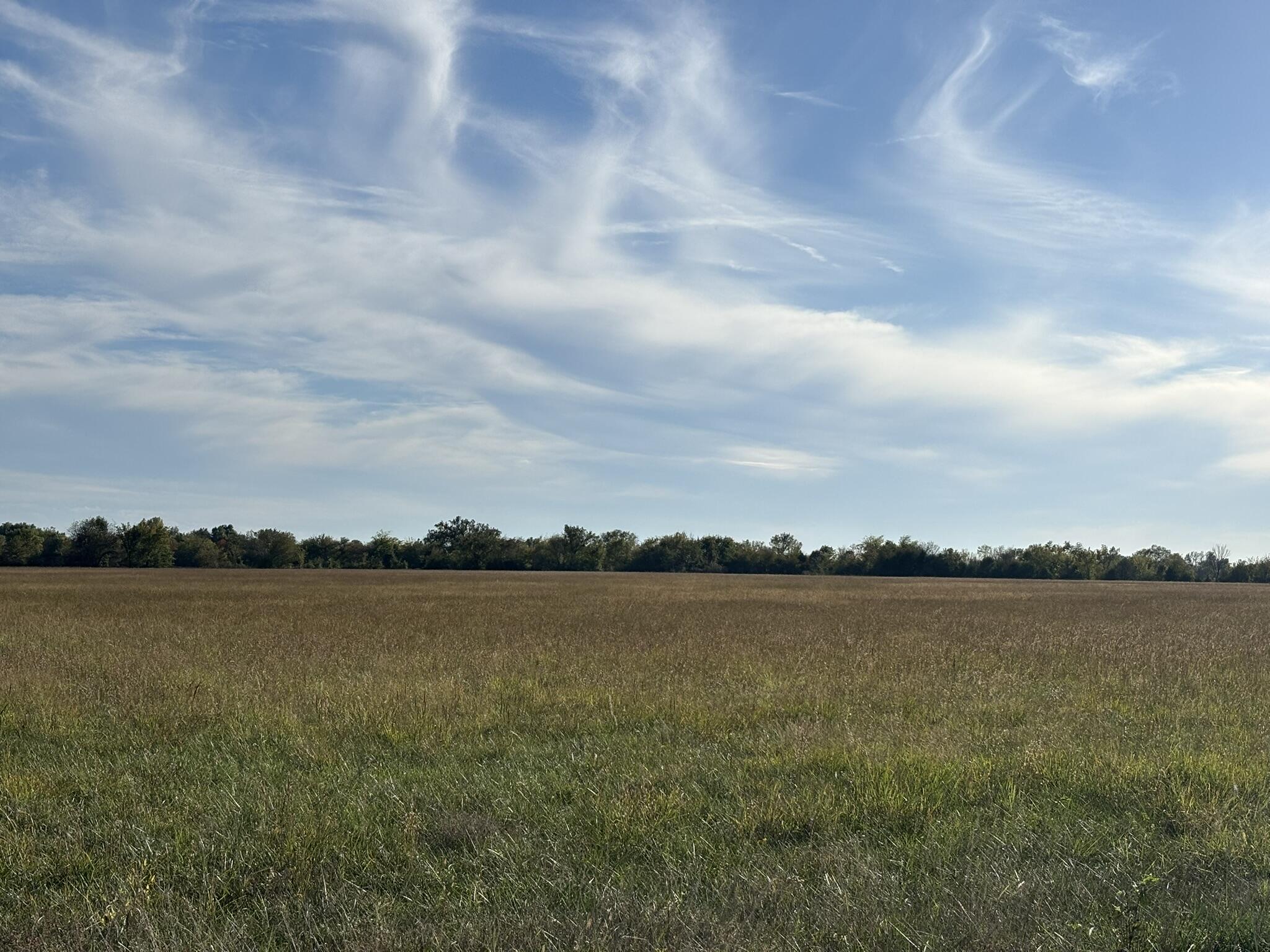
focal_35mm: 52
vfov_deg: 28.0
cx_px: 635
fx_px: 1908
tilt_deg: +2.2
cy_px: 476
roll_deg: -0.4
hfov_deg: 36.8
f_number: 1.6
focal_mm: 5.96
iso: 32
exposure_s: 1/7692
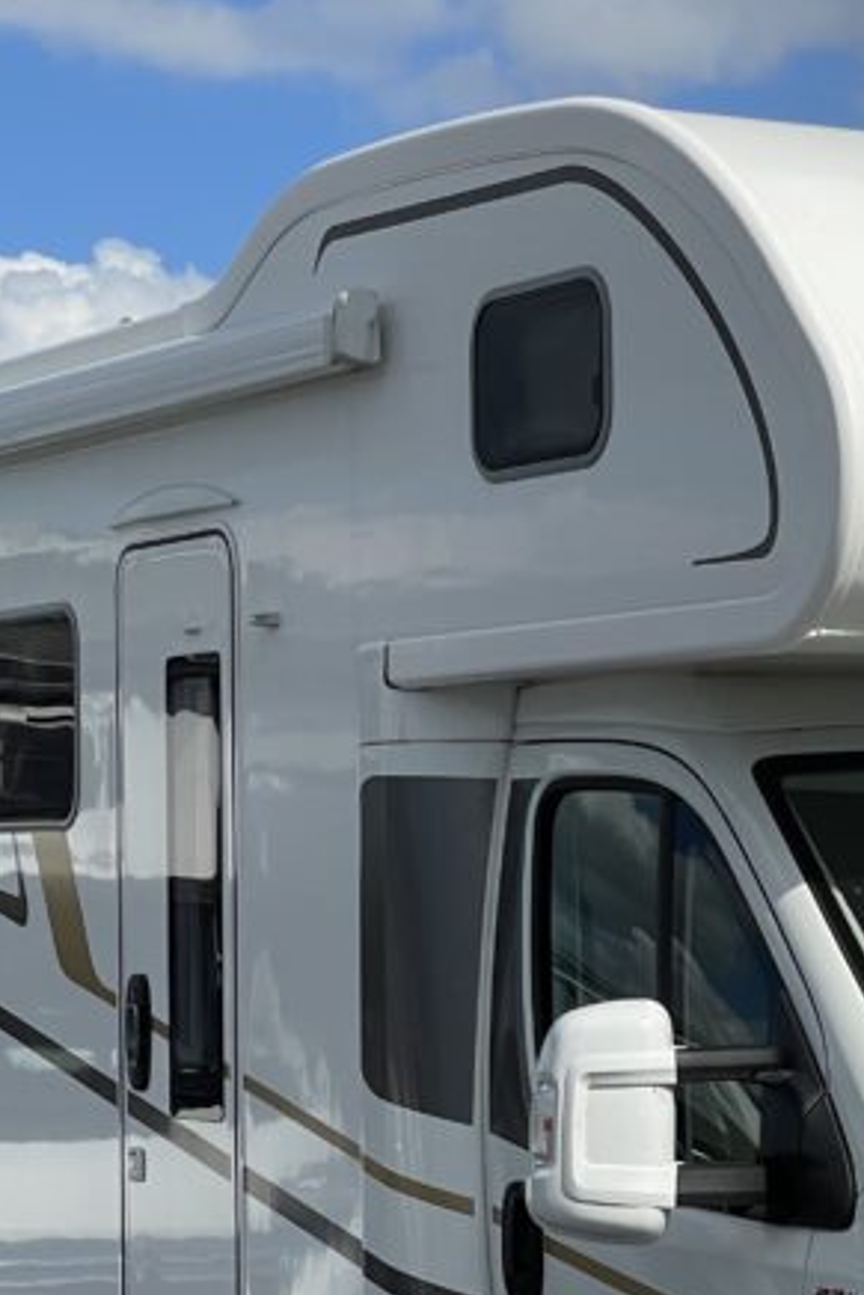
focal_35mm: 127
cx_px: 897
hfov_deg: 10.7
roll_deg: -0.1
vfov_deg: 16.0
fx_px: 4568
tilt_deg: -0.1
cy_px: 1117
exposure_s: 1/2994
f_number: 2
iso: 25
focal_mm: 6
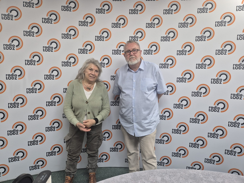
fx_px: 162
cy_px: 92
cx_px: 122
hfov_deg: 73.9
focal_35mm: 23
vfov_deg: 58.9
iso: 125
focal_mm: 5.4
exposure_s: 1/100
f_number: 1.8
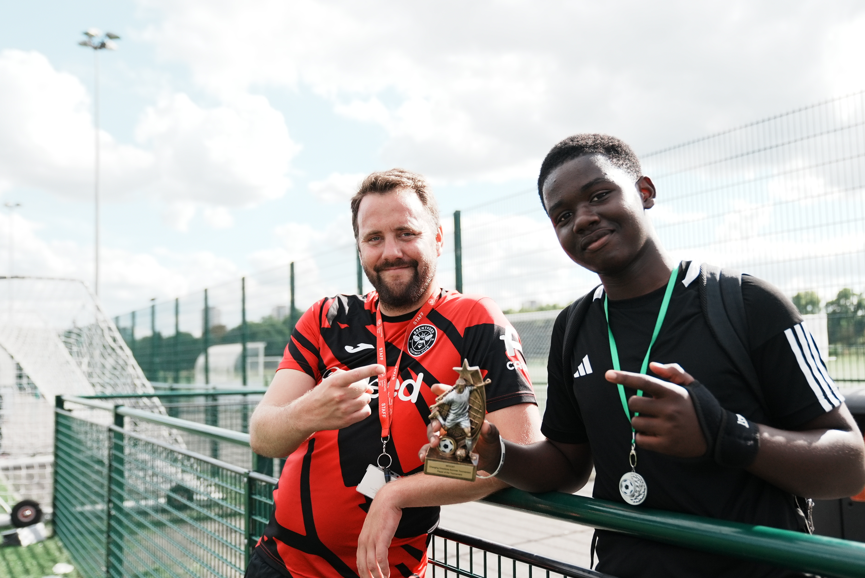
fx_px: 841
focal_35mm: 35
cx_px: 480
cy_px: 293
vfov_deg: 37.9
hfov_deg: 54.3
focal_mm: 31
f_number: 2.8
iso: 800
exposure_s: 1/8000
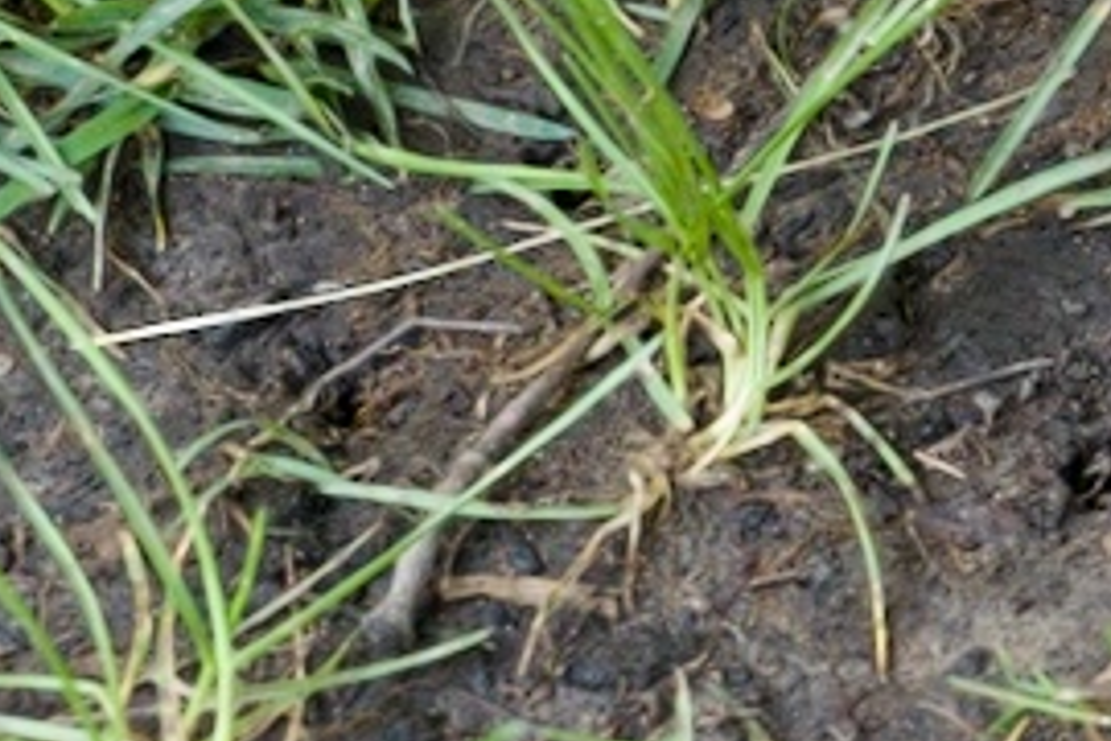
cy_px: -366
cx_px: 2510
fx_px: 8640
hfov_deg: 7.0
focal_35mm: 280
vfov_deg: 4.9
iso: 3200
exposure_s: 1/500
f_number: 7.1
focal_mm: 54
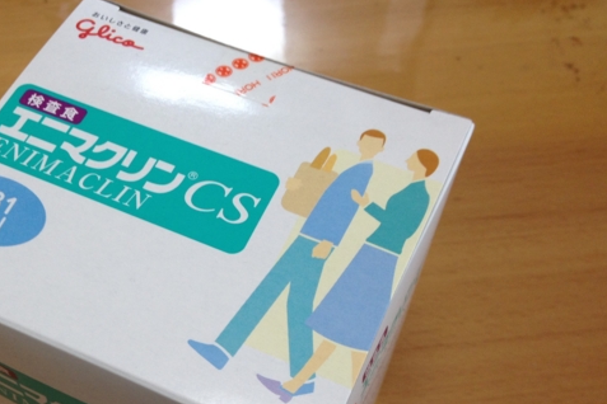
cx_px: 206
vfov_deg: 24.4
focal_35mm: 55
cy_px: 300
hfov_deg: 35.9
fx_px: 927
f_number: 2.4
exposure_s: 1/20
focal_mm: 4.28
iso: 64
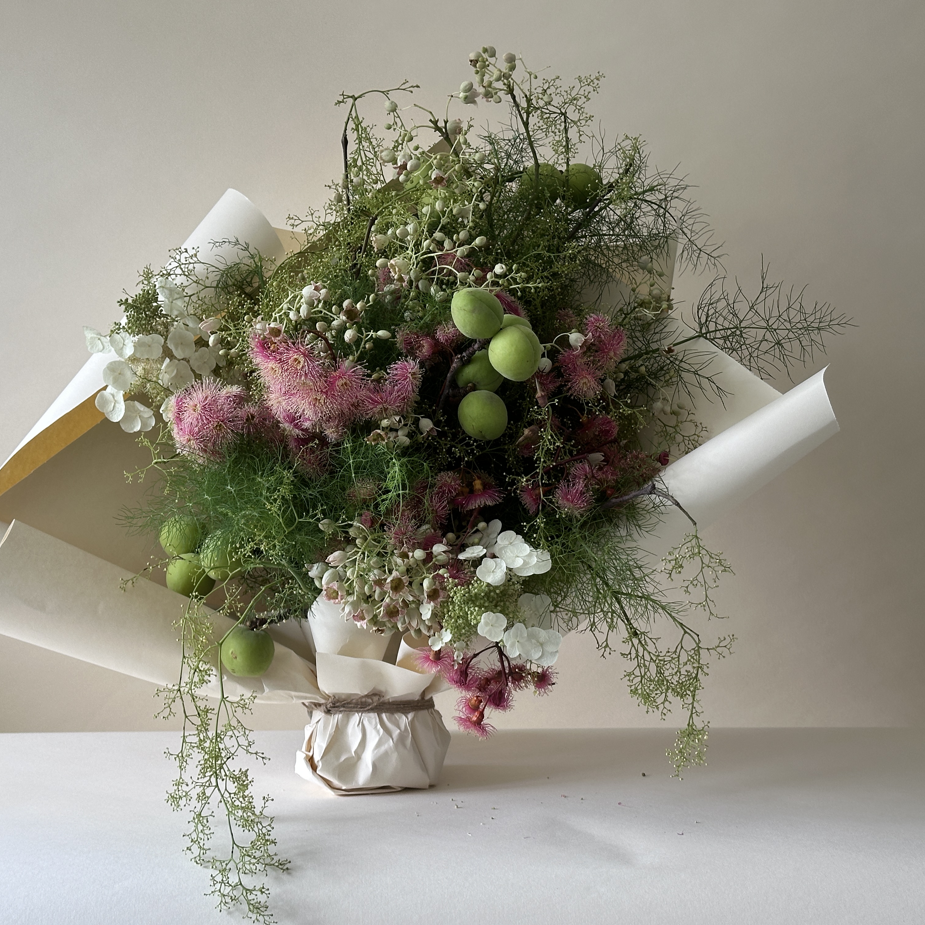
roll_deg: +0.2
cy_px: 463
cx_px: 394
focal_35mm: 57
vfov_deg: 30.0
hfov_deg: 30.0
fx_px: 1723
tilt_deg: -4.9
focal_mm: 6.86
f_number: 1.78
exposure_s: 1/121
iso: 50
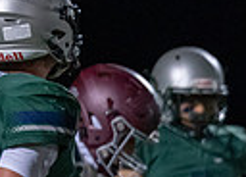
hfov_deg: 2.0
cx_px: 451
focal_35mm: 1007
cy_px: 265
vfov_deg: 1.4
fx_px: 7050
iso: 2500
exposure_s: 1/1000
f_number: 2.8
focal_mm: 170
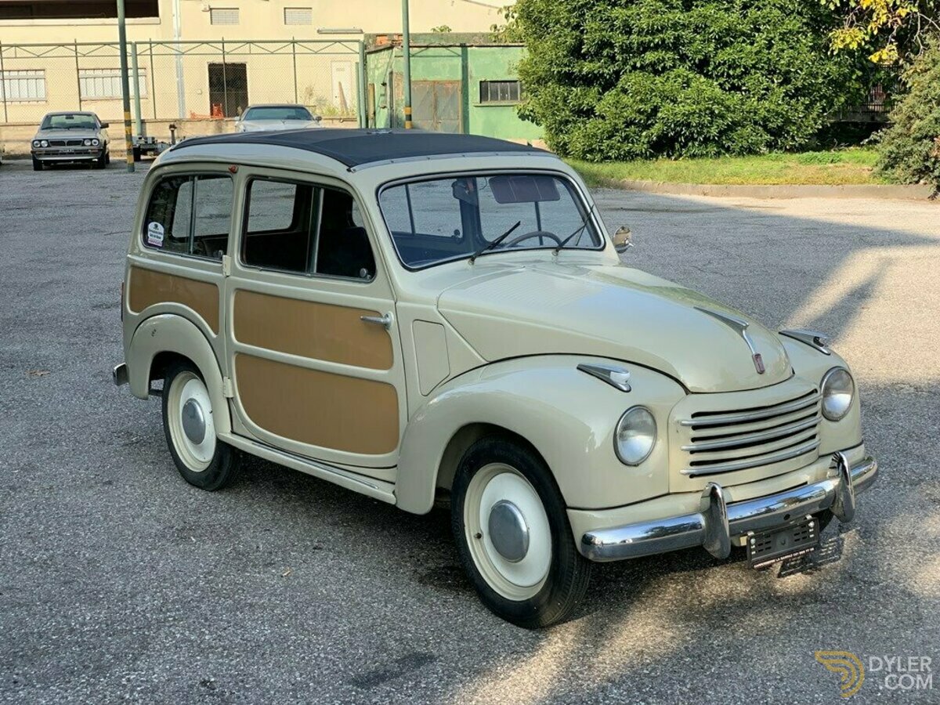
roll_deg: +1.0
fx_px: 1412
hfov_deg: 36.8
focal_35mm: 52
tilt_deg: -10.4
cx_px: 470
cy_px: 352
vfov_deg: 28.0
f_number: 2.4
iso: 16
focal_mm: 6
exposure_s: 1/338
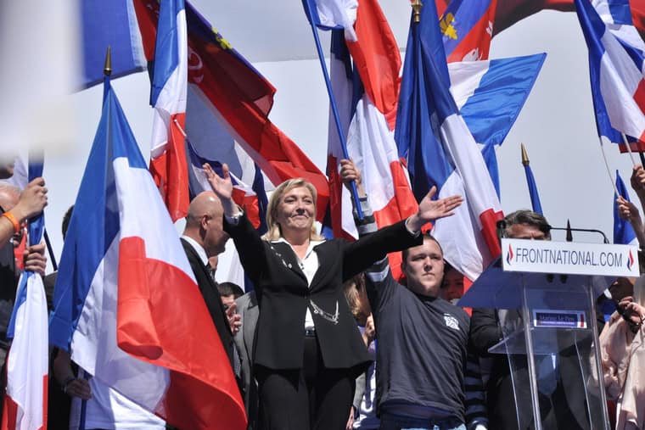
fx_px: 2016
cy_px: 215
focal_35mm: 112
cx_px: 322
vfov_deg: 12.2
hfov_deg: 18.2
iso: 400
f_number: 5.3
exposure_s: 1/4000
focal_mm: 75
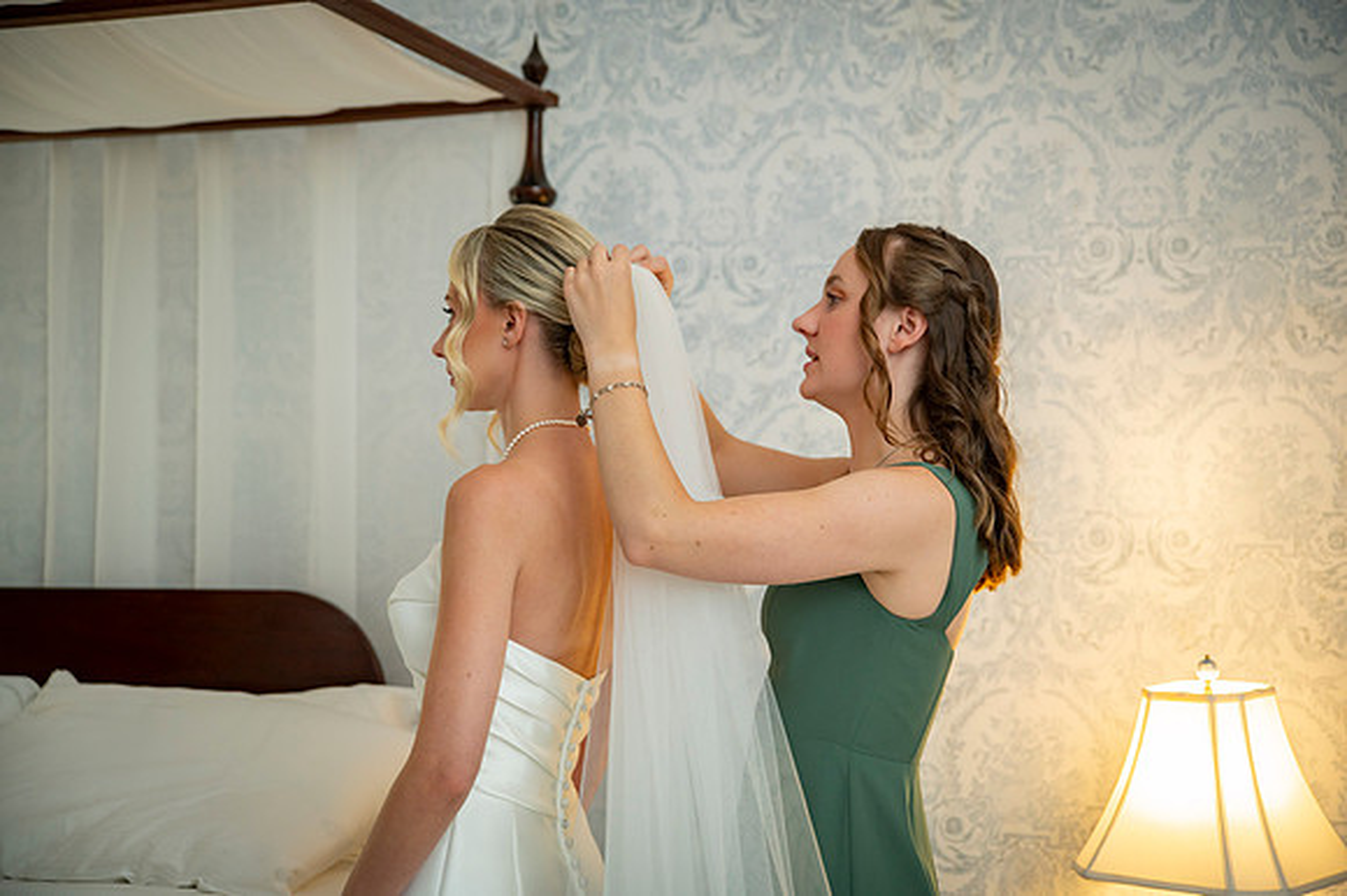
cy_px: 448
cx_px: 674
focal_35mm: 55
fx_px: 2063
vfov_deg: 24.5
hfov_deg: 36.2
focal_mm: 55
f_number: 2.8
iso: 1000
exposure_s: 1/60
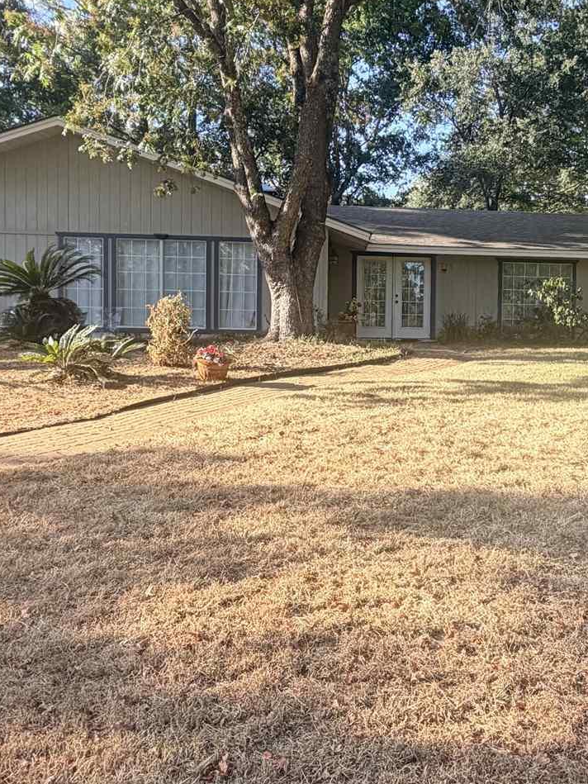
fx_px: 770
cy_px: 366
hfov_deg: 41.0
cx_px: 418
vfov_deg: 53.9
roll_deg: -0.6
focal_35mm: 34
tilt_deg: -2.2
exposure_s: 1/303
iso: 50
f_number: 2.2
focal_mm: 2.22
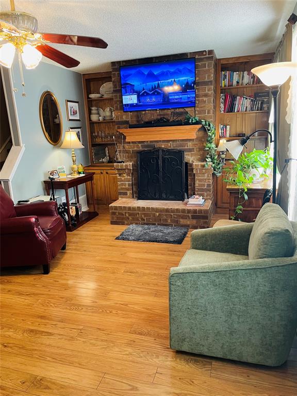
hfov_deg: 53.1
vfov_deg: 67.3
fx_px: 297
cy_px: 198
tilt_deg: -13.1
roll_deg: +3.5
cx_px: 148
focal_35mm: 26
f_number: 1.6
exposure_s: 1/60
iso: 200
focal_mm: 4.2
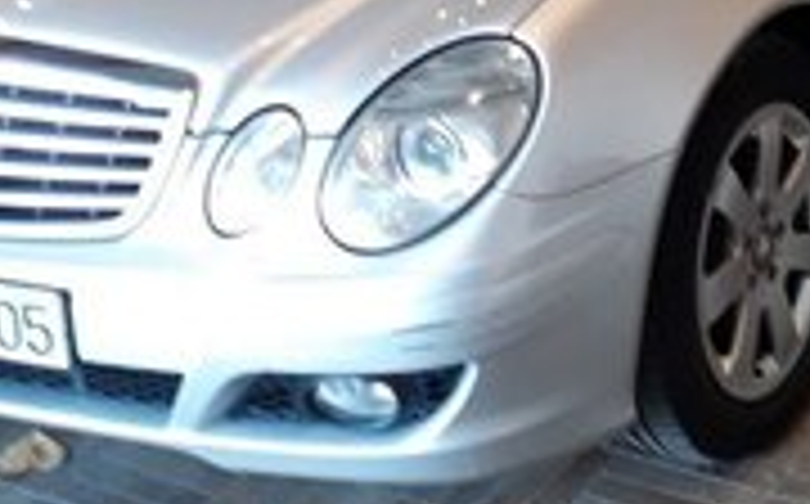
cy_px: -189
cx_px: 544
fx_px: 1742
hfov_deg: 26.0
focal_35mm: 79
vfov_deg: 15.5
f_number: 1.9
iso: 200
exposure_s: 1/17
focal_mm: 3.6
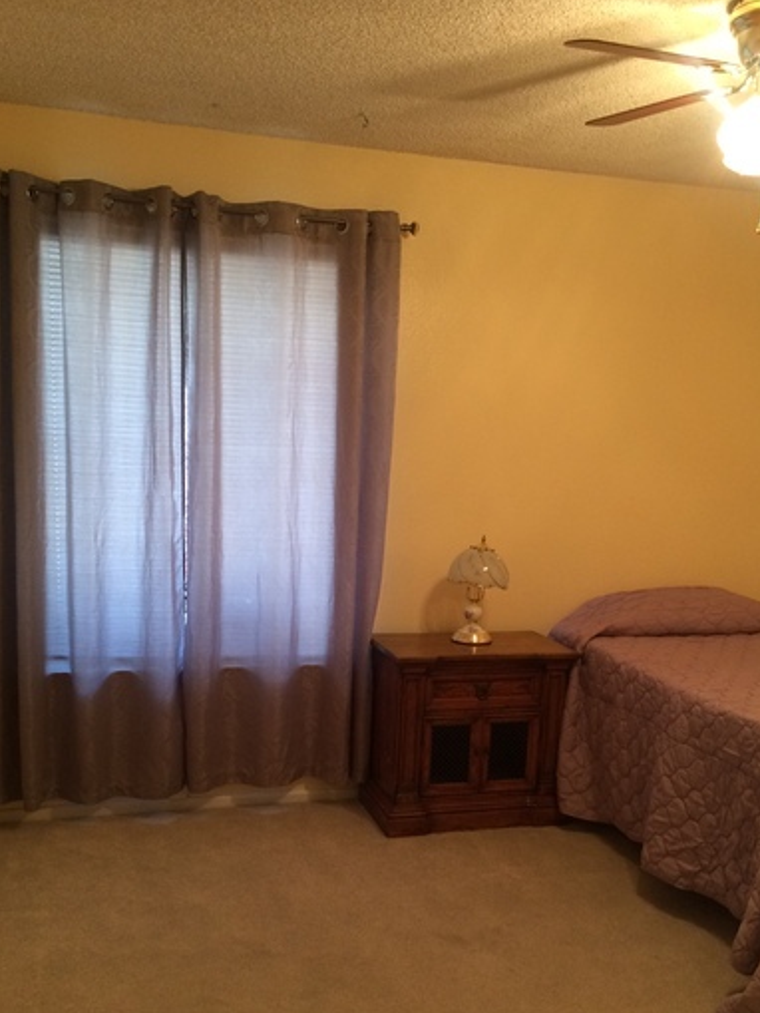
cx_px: 434
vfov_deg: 48.7
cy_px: 600
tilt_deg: -8.3
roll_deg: -0.5
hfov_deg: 37.7
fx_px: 1112
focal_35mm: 38
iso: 125
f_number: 2.2
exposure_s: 1/30
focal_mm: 4.15
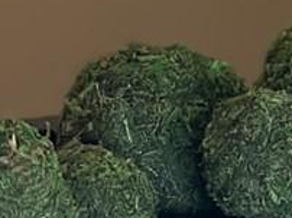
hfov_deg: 5.1
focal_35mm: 381
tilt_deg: -7.4
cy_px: -469
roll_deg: -1.1
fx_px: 3210
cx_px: -253
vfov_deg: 3.8
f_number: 1.78
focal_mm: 6.86
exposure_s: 1/60
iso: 160
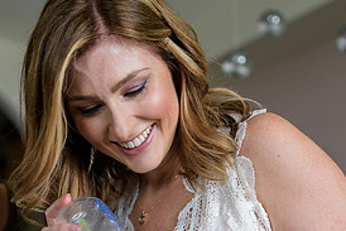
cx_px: 122
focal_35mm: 74
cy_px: 206
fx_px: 712
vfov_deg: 18.2
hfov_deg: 27.2
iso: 200
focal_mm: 35
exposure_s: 1/125
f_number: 2
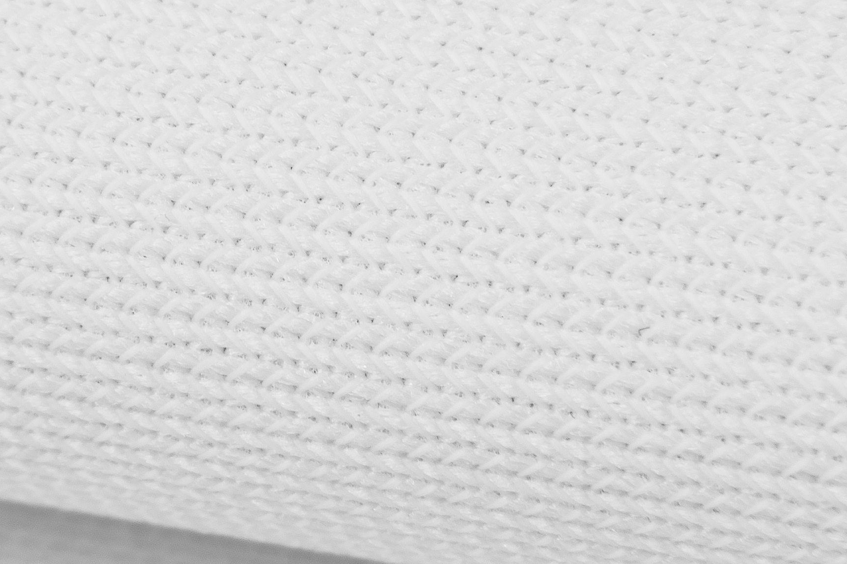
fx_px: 3599
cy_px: 176
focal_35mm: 153
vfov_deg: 9.0
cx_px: 362
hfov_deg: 13.4
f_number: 20
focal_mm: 38
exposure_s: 1/5
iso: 100
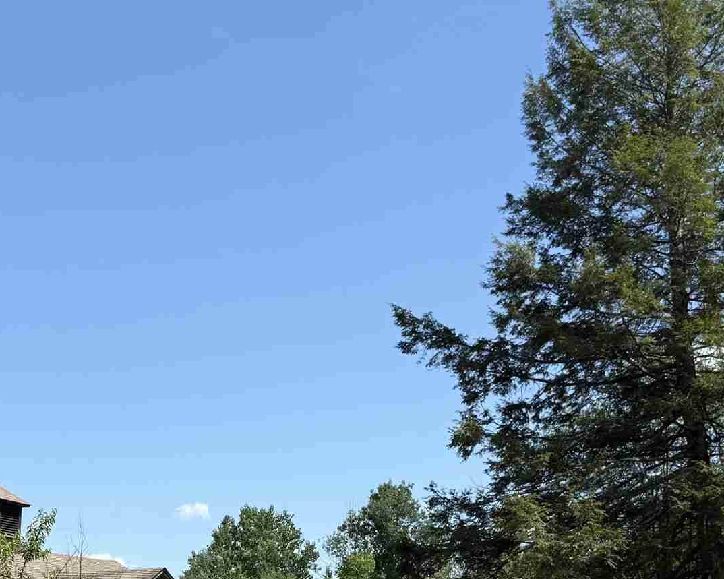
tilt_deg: +4.0
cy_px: 593
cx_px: 110
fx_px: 1436
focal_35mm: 67
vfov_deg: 21.9
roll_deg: -2.9
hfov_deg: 27.5
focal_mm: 6.76
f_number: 1.78
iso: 80
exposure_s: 1/3279
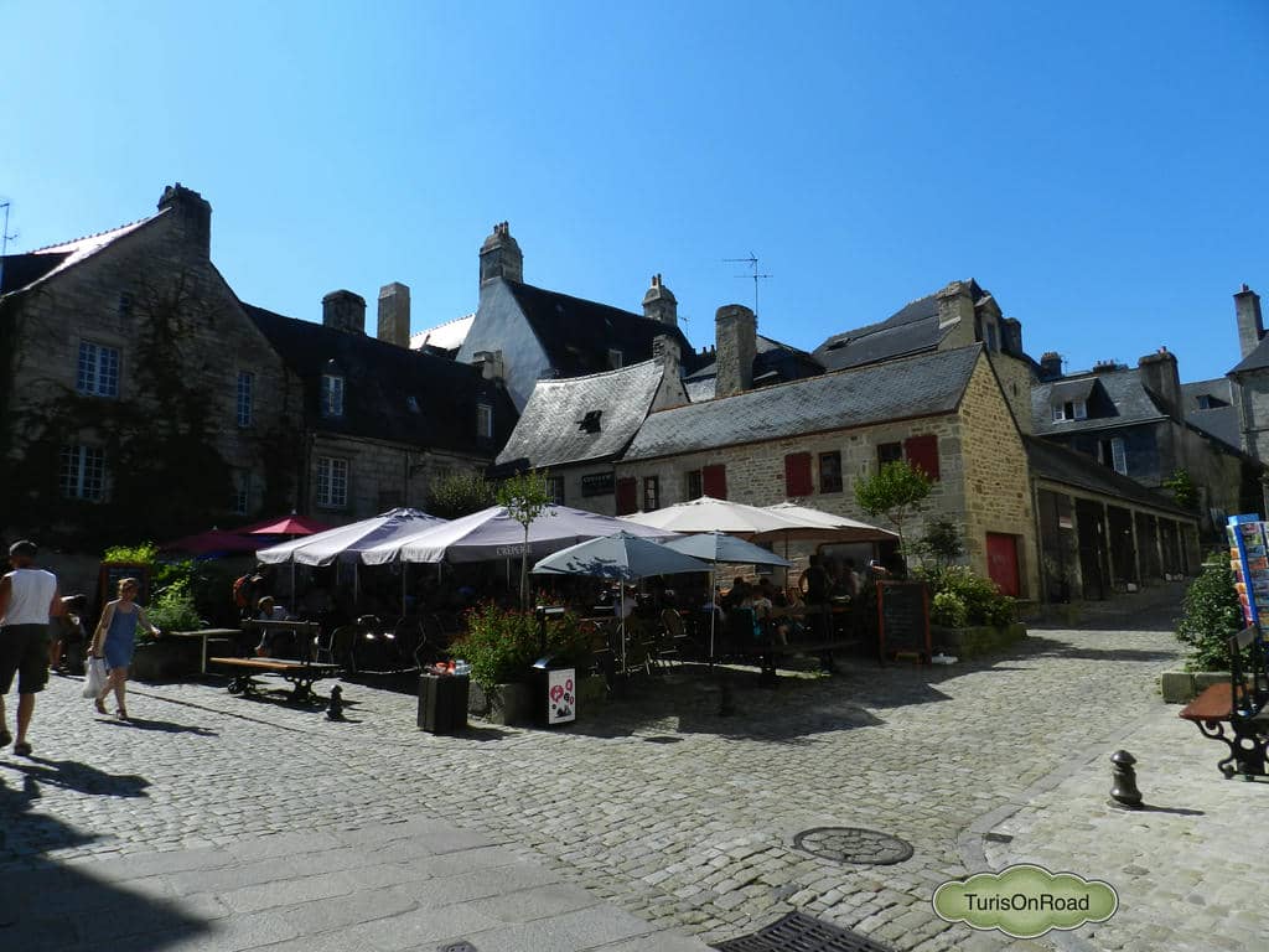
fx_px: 843
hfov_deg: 73.9
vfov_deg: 58.9
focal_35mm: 23
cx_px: 634
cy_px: 476
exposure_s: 1/800
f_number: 4
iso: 160
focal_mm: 4
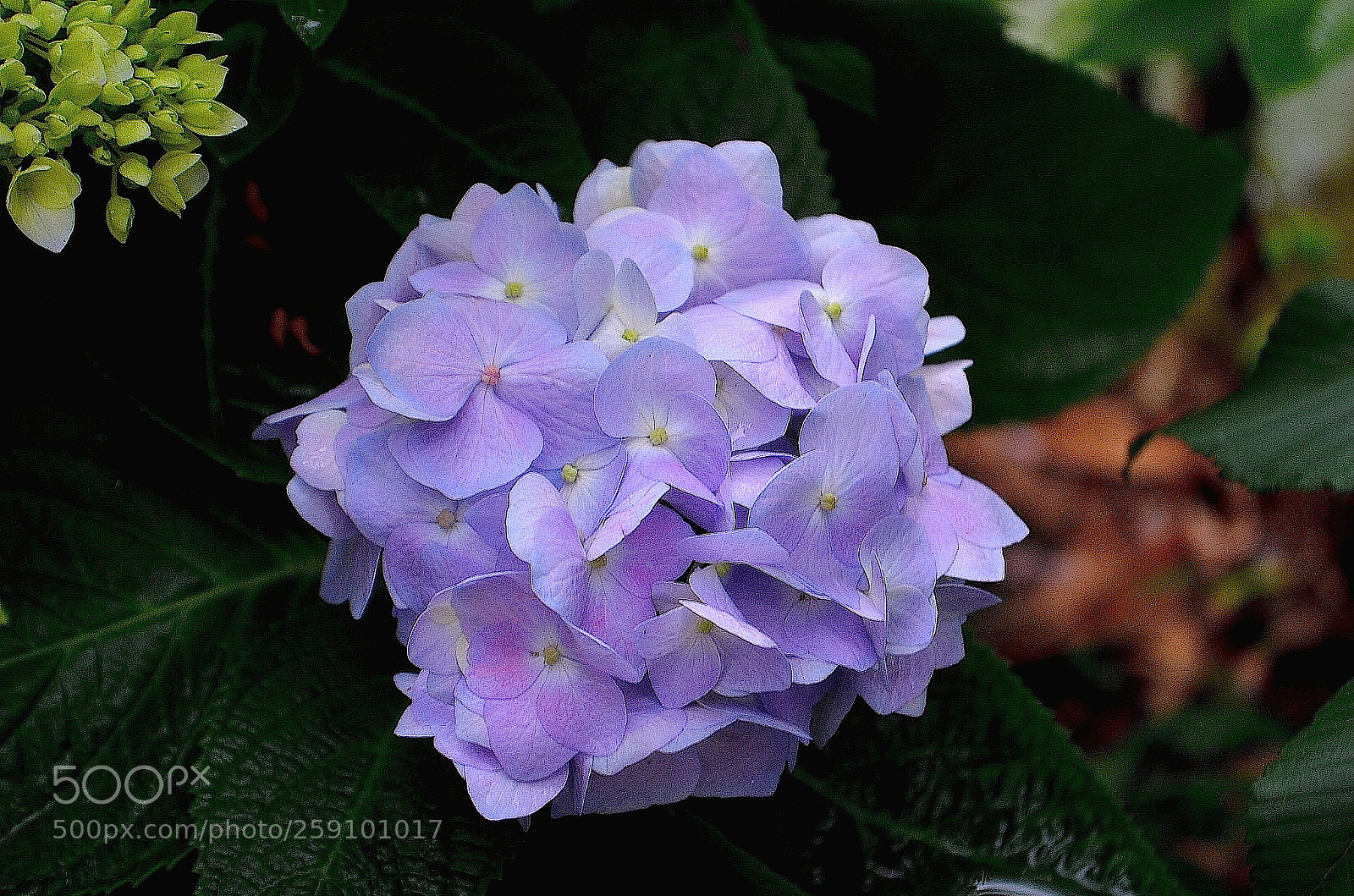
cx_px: 677
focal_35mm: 82
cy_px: 448
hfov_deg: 24.7
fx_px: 3096
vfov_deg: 16.5
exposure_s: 1/80
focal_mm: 55
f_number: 5.6
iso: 400
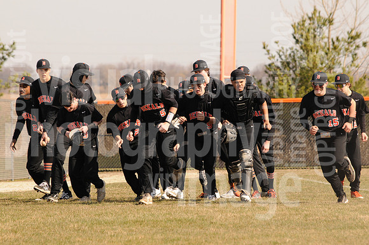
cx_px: 184
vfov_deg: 3.3
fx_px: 4299
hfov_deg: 4.9
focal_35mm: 420
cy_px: 122
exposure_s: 1/800
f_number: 10
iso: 640
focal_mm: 280
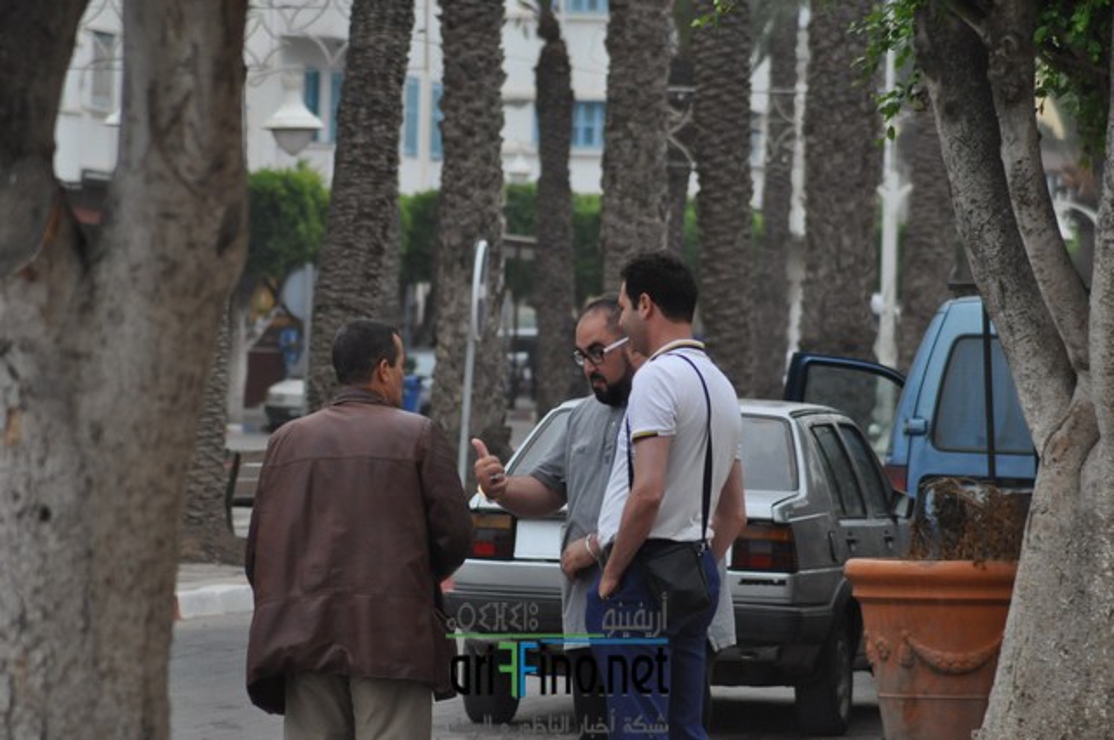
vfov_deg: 4.6
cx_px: 557
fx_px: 9271
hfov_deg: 6.9
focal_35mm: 300
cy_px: 370
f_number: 5.6
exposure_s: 1/640
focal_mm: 200
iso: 800
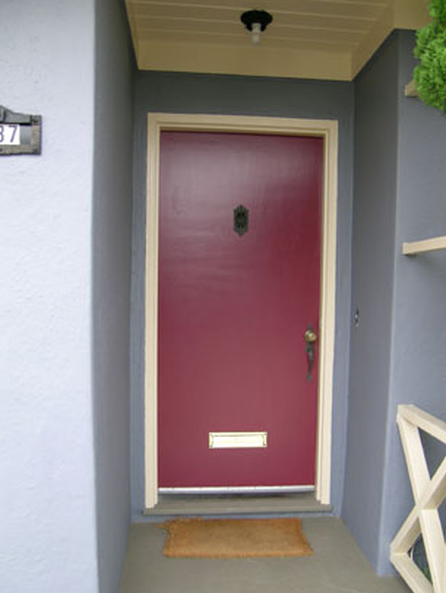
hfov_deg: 45.5
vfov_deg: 58.3
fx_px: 532
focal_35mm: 31
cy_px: 318
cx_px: 234
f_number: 2.8
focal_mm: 5.8
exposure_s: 1/32.6
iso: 50
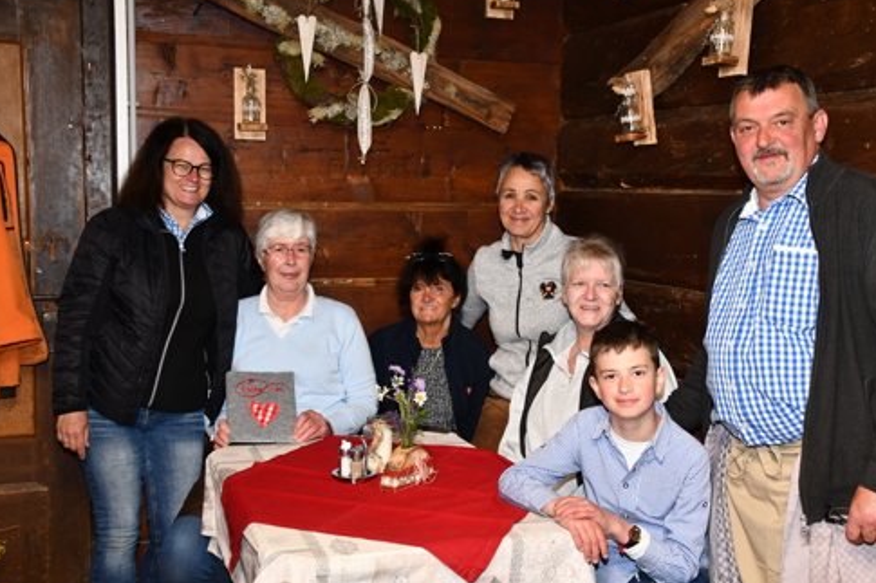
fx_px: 1095
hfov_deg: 43.5
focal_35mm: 45
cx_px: 497
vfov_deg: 29.8
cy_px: 313
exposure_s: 1/60
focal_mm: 26
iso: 1250
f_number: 4
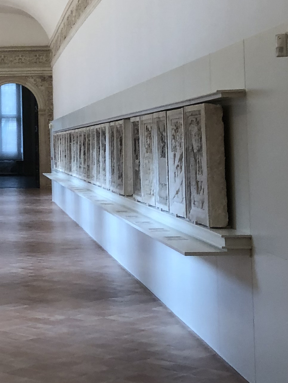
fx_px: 976
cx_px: -60
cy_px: 86
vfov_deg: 22.0
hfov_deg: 16.1
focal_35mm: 88
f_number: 1.8
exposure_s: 1/33
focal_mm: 4
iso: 25
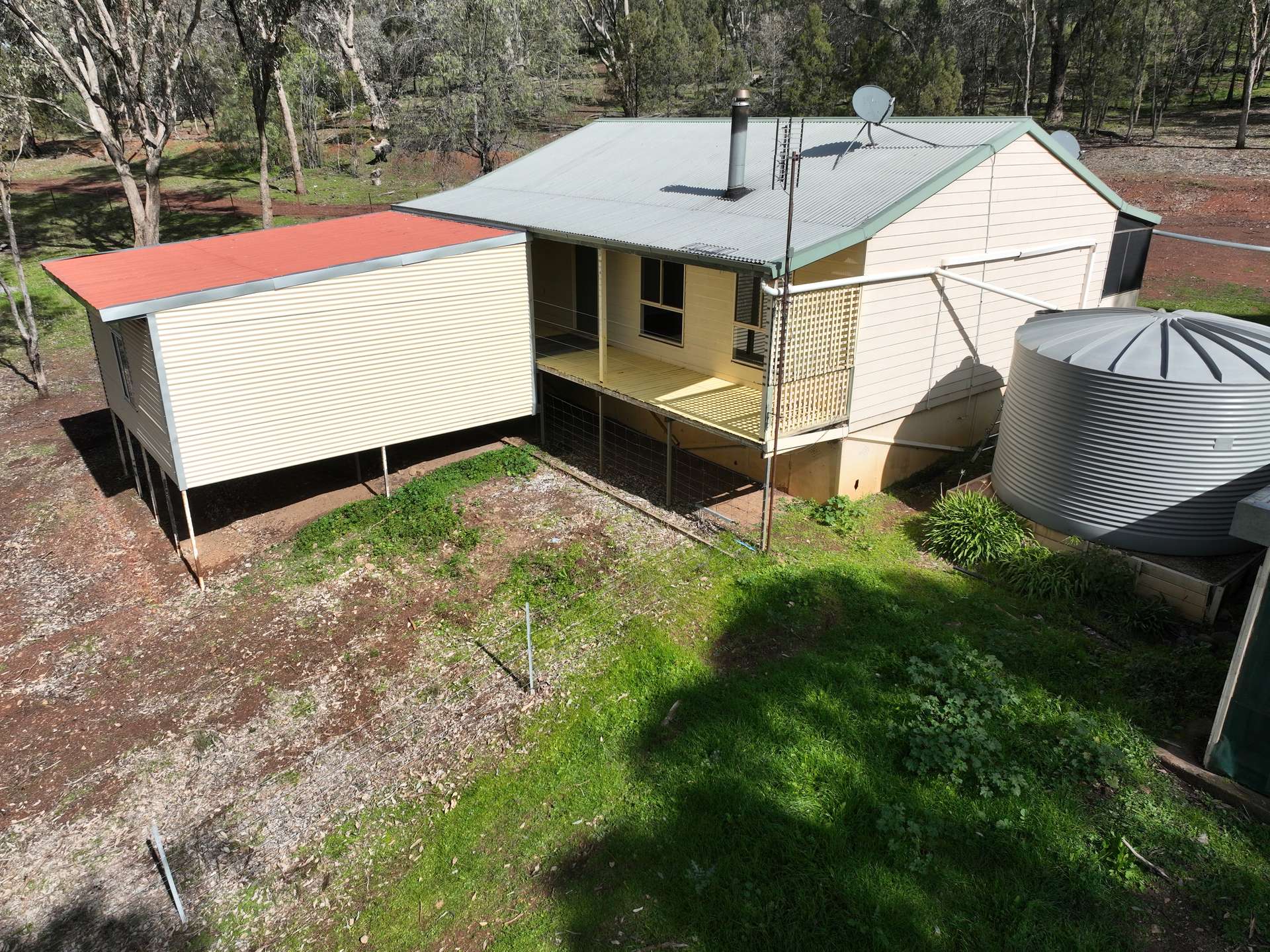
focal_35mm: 24
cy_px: 476
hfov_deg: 71.6
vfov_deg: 56.8
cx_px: 635
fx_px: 880
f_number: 2.8
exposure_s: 1/4000
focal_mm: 12.29
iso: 210
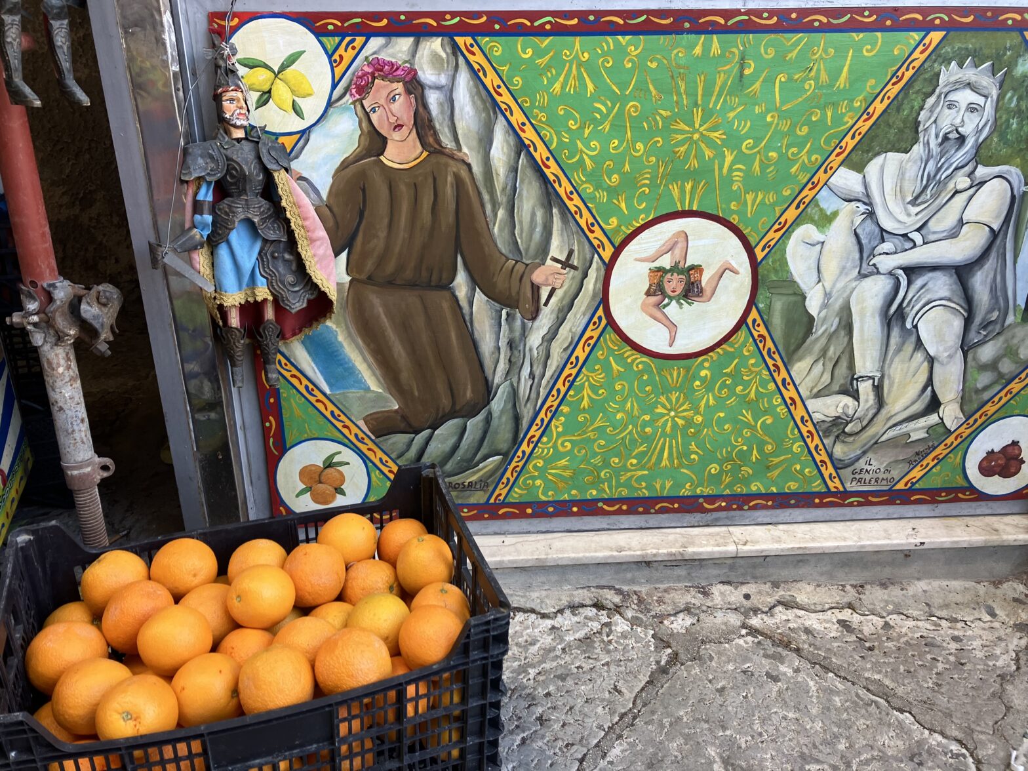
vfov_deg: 49.7
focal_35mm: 28
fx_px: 832
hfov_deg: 63.4
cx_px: 514
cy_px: 386
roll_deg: -1.2
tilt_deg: -20.6
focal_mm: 3.99
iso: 50
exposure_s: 1/100
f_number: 1.8
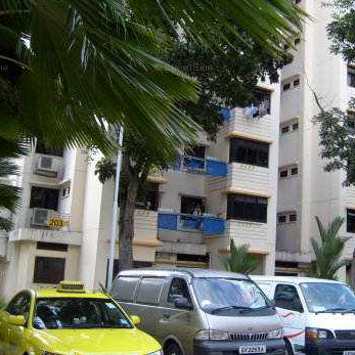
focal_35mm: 49
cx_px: 230
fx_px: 569
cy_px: 171
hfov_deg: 34.4
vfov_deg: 34.7
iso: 80
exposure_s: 1/180
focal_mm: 5.8
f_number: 2.8
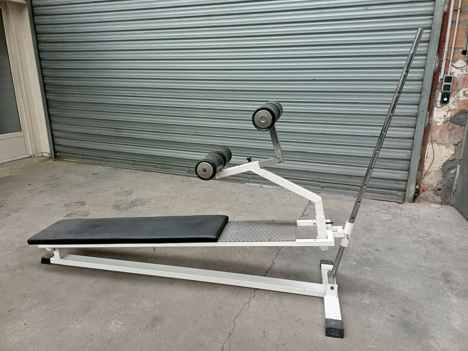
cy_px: 176
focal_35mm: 25
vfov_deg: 54.9
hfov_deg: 69.4
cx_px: 234
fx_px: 338
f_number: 1.8
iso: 100
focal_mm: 4.65
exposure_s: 1/50
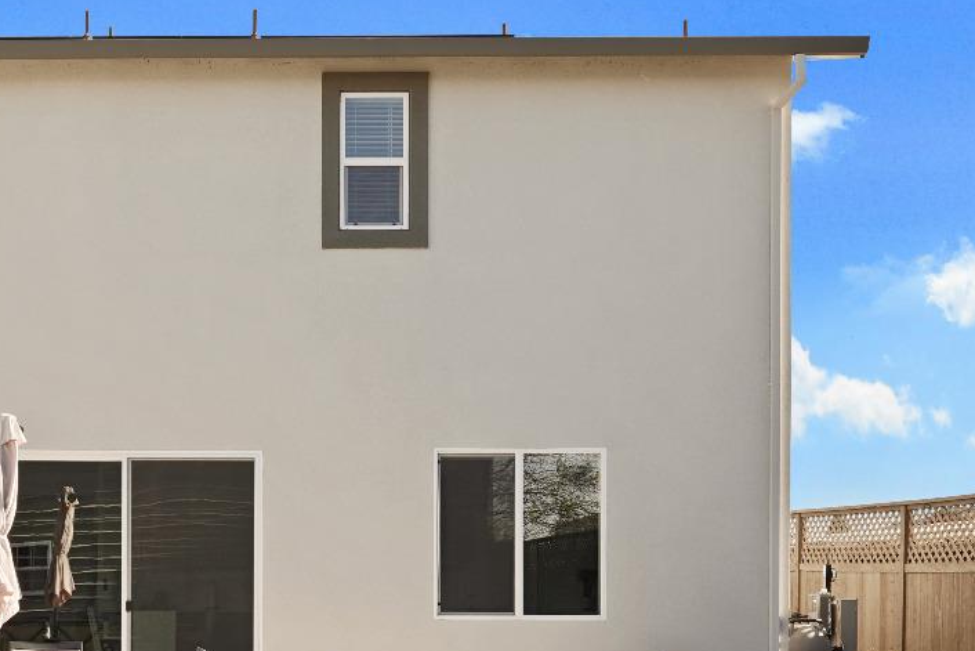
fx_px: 1381
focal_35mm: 51
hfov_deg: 36.6
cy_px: 567
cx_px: 113
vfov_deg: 25.8
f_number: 11
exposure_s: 1/100
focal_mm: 24
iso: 400
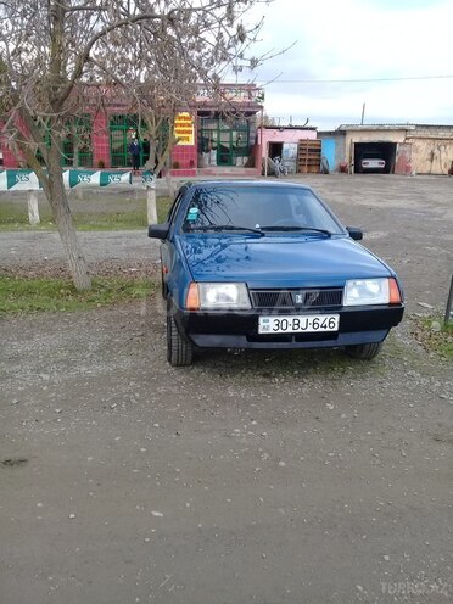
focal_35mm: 31
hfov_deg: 45.4
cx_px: 226
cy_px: 302
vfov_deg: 58.4
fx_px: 541
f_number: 2.2
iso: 50
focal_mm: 3.3
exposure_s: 1/100
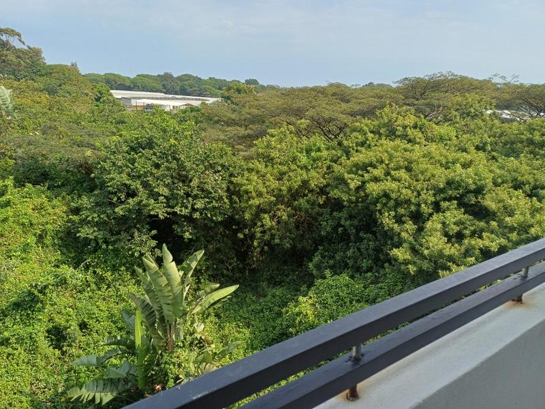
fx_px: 394
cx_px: 272
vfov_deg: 54.9
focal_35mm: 25
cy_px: 204
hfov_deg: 69.4
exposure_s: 1/678
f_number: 1.8
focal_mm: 4.65
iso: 50
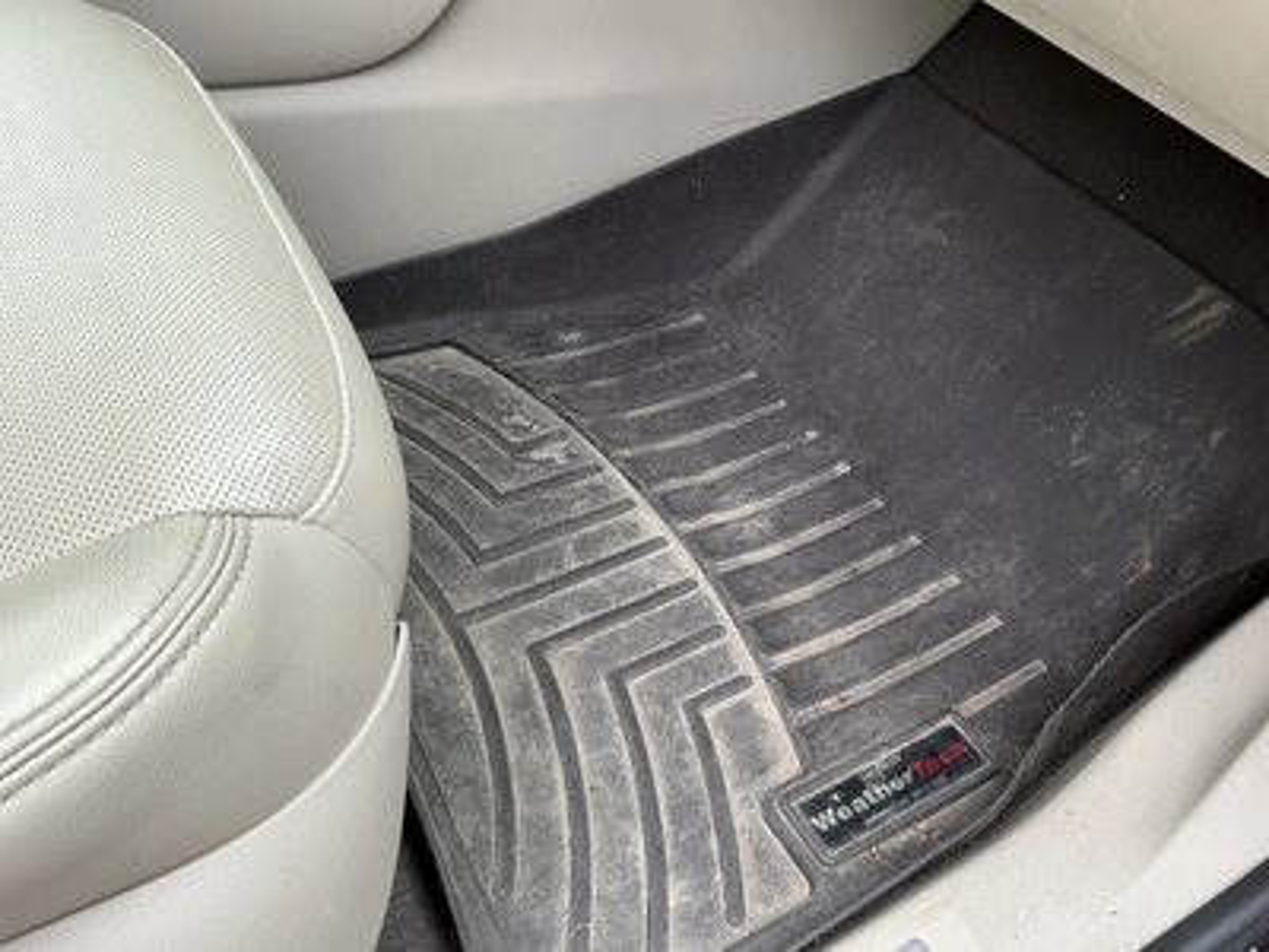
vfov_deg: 49.7
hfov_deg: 63.4
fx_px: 1026
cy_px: 476
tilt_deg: -46.2
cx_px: 634
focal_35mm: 28
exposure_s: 1/153
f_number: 1.8
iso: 25
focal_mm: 3
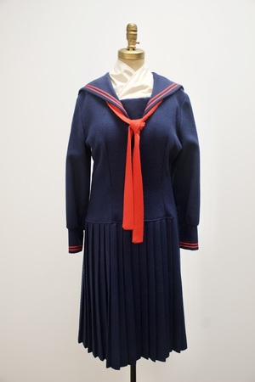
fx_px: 478
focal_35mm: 45
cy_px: 191
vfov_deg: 43.6
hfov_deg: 29.9
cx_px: 128
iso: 1600
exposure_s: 1/125
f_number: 4
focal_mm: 30
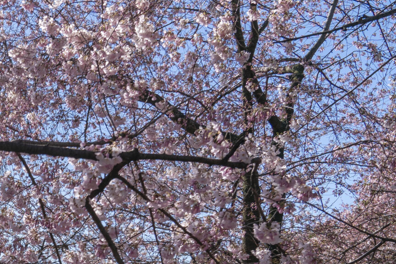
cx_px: -142
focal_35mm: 71
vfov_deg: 18.4
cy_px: 299
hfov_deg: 24.2
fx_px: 781
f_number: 6.3
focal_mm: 24
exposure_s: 1/640
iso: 160
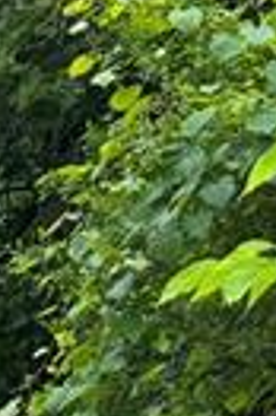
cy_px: 959
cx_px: -1183
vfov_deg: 8.9
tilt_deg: -4.6
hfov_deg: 5.0
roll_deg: +1.9
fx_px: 2444
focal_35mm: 212
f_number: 1.6
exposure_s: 1/781
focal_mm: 5.96
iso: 50
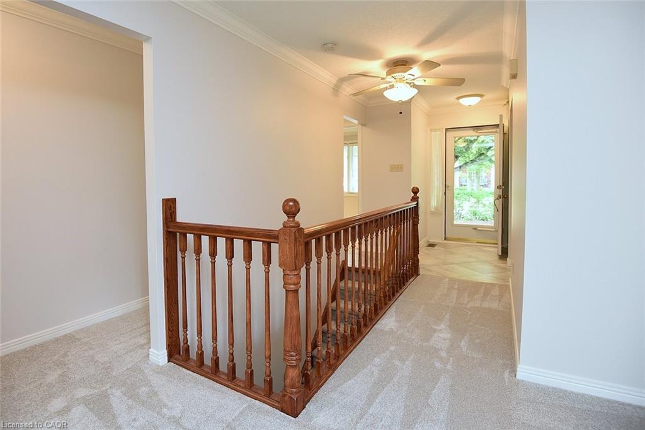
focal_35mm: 16
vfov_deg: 73.7
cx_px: 322
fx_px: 287
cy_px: 215
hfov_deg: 96.8
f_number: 4
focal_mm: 16
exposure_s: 1/60
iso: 800
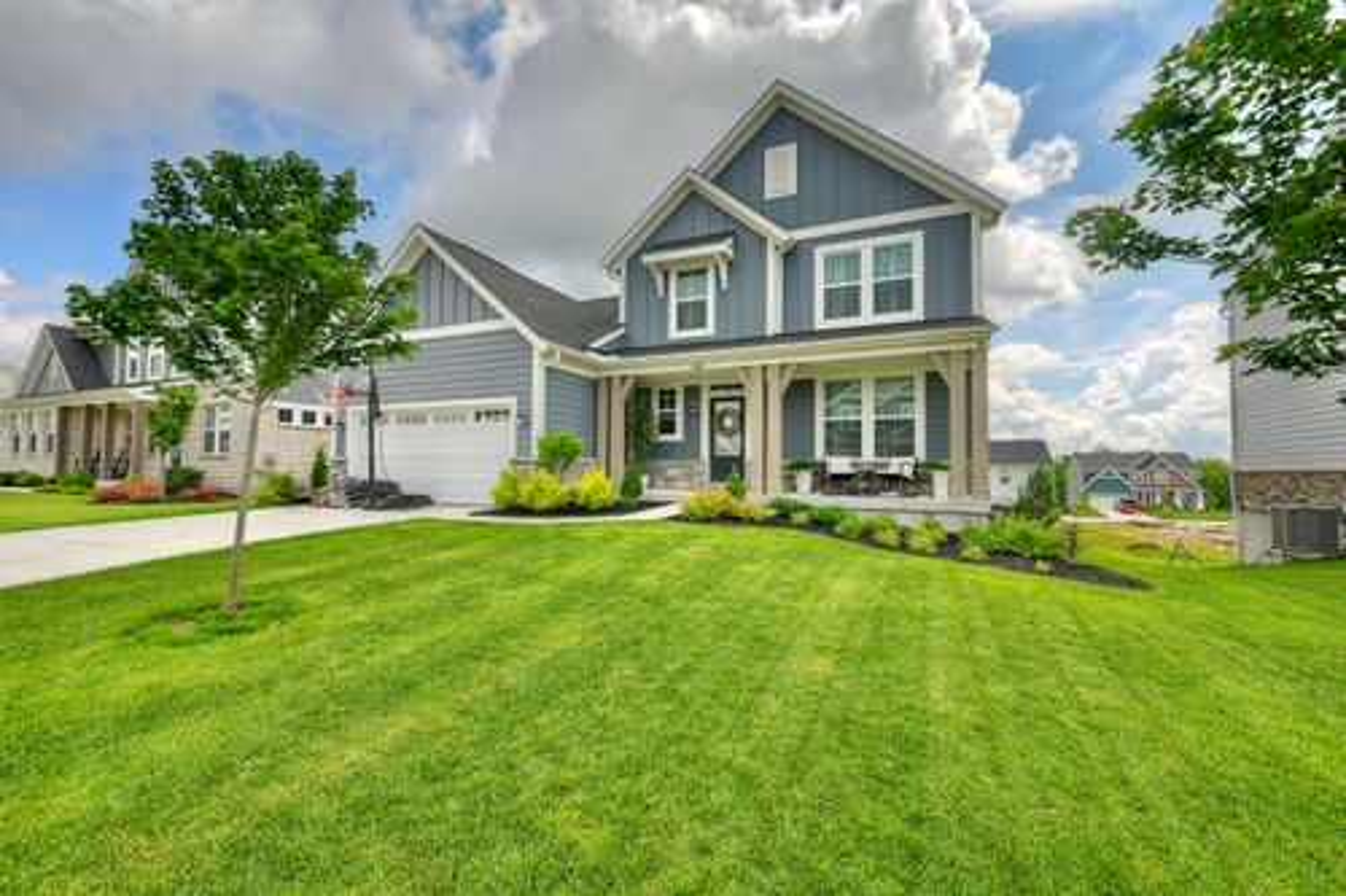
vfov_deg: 77.3
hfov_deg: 100.4
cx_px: 673
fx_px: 561
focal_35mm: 15
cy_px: 448
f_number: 11
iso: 100
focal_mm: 15
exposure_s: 1/50
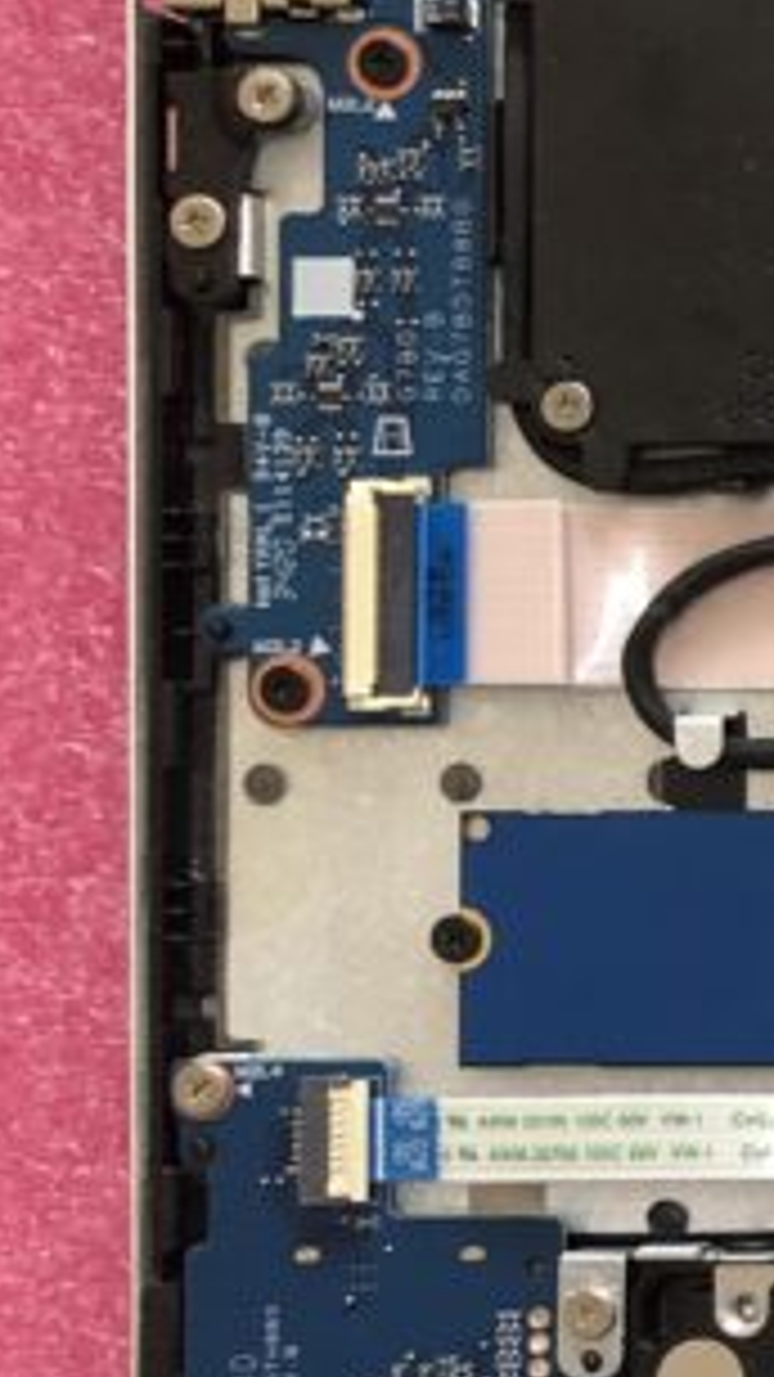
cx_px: 2214
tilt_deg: -89.0
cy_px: 819
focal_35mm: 102
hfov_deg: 9.6
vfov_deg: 20.9
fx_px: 3724
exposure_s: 1/33
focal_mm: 3.99
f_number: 1.8
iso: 32
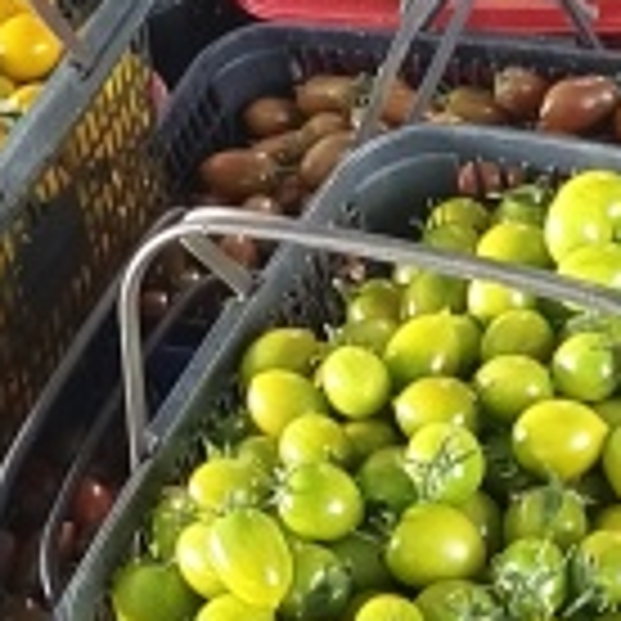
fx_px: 3187
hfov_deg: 11.1
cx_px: 472
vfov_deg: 10.8
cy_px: 907
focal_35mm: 157
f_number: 1.88
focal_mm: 5.6
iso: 1919
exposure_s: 1/25
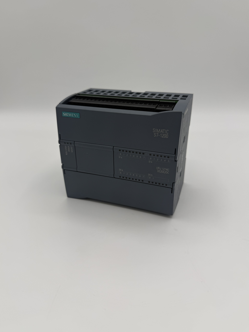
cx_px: 123
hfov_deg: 54.9
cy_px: 160
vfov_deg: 69.4
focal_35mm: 25
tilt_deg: -24.7
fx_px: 240
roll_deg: +0.2
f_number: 1.78
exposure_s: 1/813
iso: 80
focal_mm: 6.76
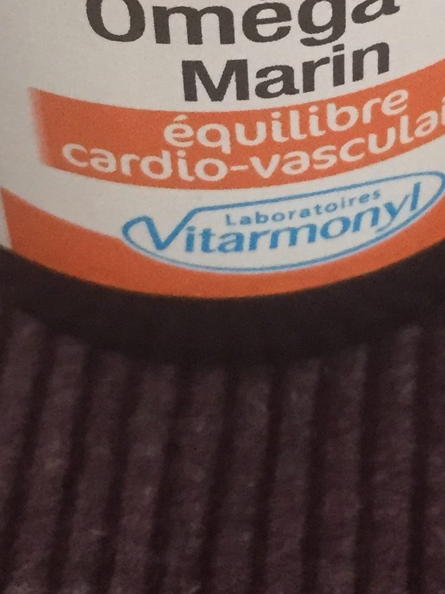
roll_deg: +0.7
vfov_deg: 17.9
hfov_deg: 13.8
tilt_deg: -42.5
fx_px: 1835
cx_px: 347
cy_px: -3
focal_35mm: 107
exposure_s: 1/33
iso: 320
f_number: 2.2
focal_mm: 4.15
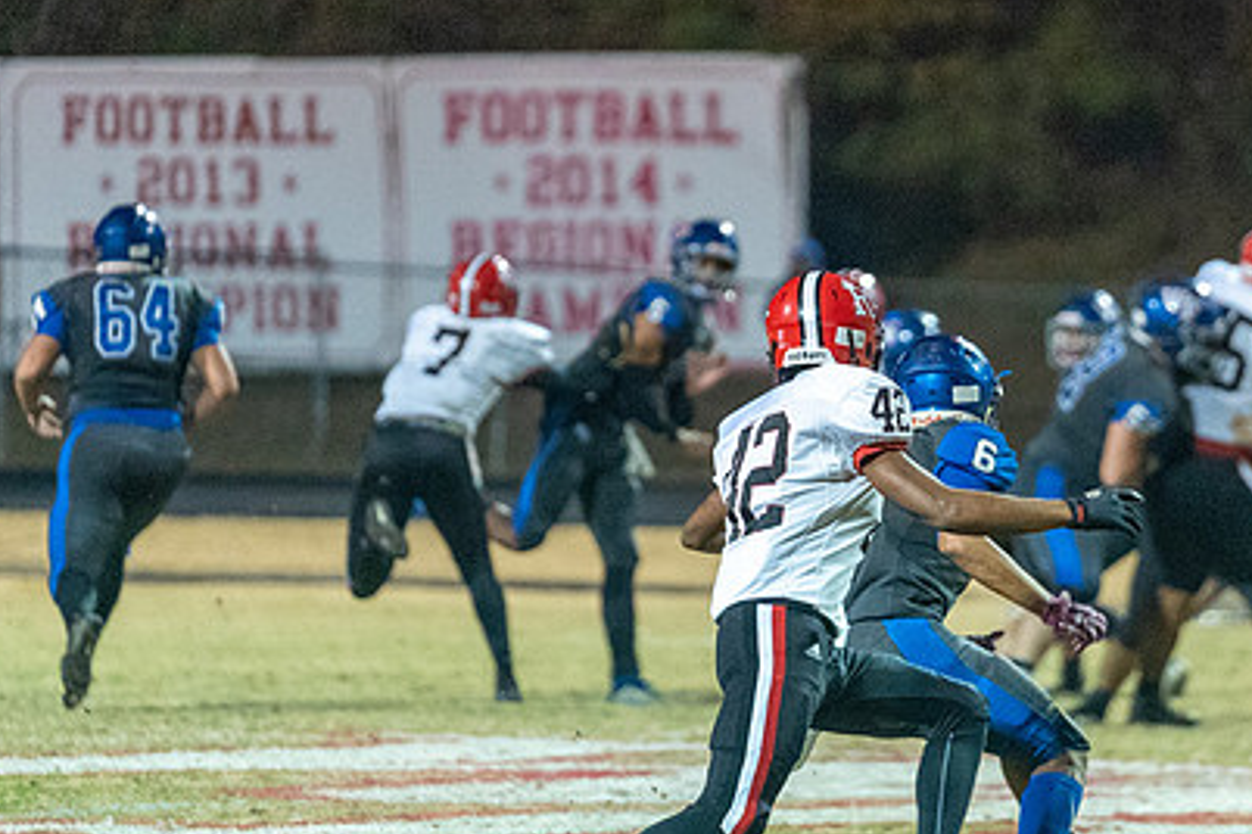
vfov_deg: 3.6
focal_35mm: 381
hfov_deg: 5.4
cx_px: 813
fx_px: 13249
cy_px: 214
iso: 8000
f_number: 2.8
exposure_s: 1/640
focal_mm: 200
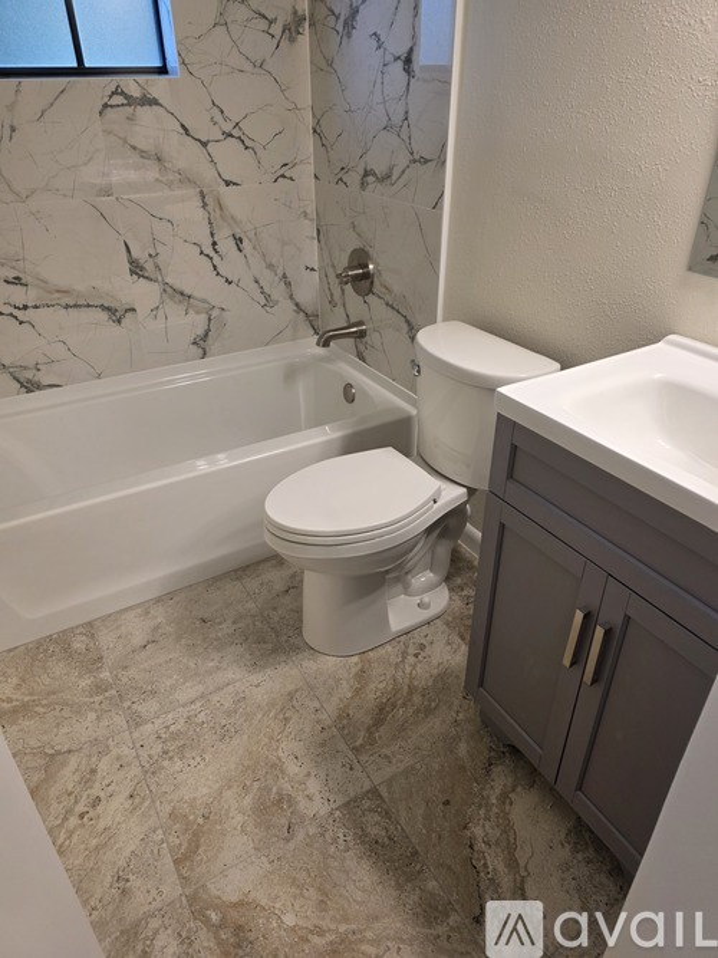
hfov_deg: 58.9
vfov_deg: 73.9
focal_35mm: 23
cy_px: 479
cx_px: 359
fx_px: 636
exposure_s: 1/120
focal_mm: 6.3
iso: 100
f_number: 1.7
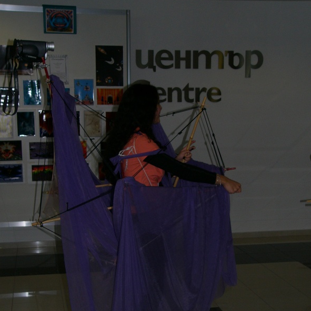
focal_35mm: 61
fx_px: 620
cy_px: 196
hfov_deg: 28.2
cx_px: 154
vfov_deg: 28.1
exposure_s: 1/80
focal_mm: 8.4
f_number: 2.8
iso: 50
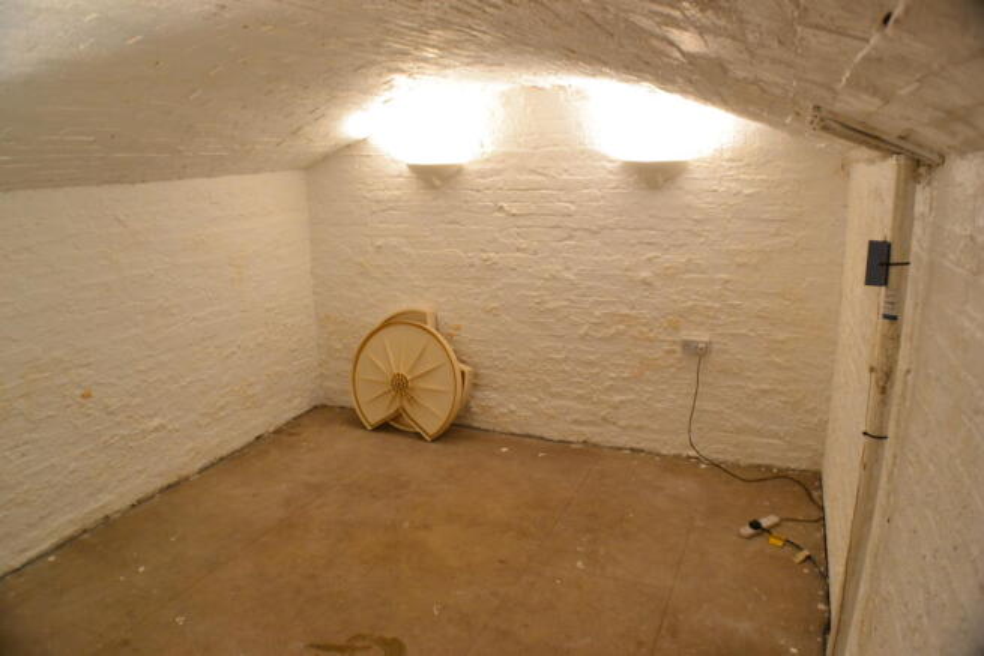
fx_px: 820
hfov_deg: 61.9
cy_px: 328
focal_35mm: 30
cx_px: 492
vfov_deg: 43.6
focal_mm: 20
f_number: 5.6
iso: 800
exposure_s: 1/15
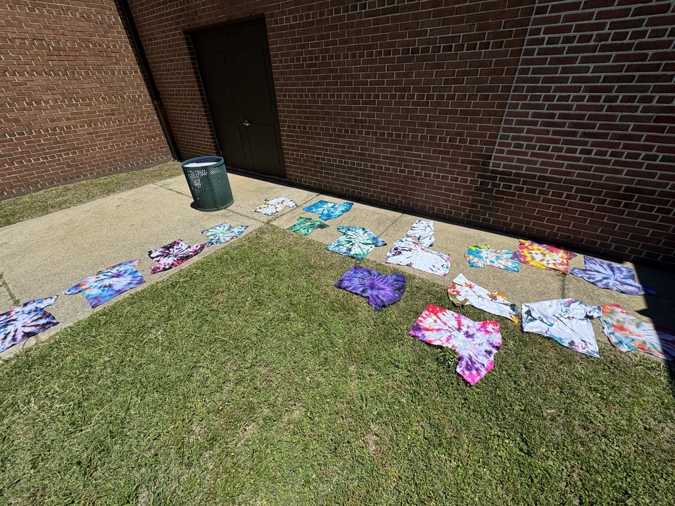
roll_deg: +3.1
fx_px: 273
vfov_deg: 85.7
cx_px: 338
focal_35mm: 14
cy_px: 253
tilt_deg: -31.8
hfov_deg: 102.1
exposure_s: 1/4132
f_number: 2.2
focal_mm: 2.22
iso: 40
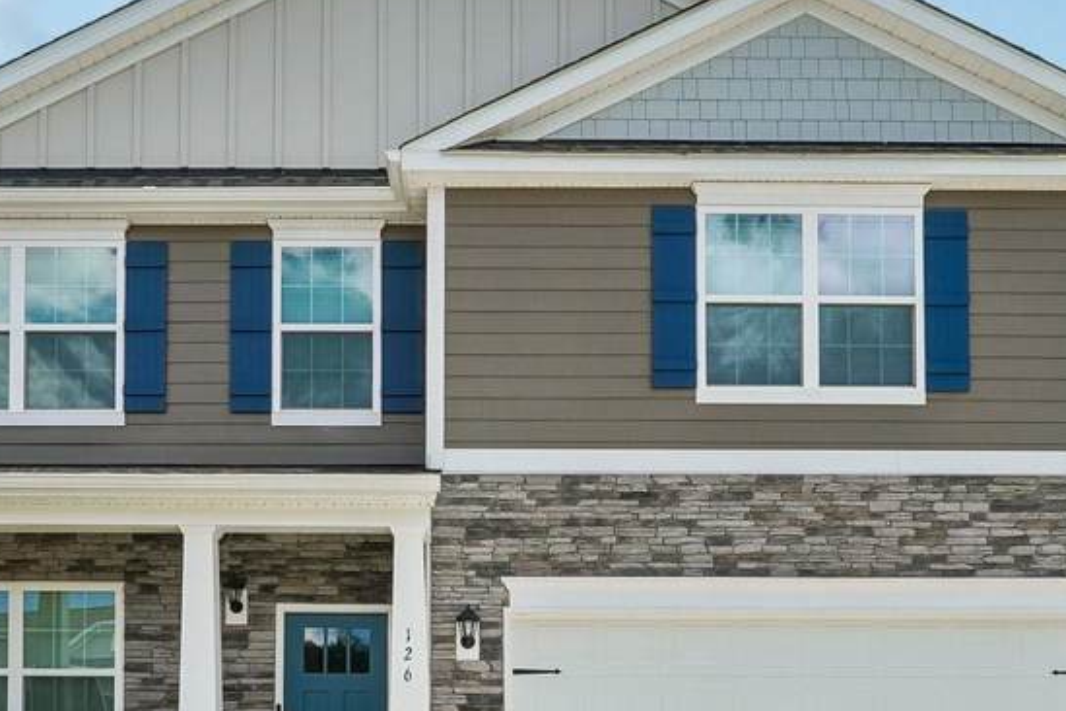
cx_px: 499
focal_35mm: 35
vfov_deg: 37.3
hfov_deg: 54.4
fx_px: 1036
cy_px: 498
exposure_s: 1/90
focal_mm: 10
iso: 100
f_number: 8
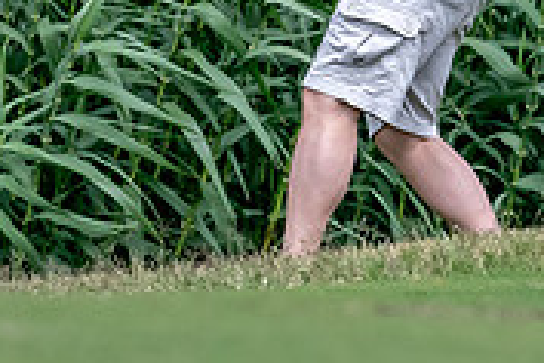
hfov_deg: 1.7
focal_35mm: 1230
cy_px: -195
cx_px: 360
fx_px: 18585
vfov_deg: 1.1
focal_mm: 250
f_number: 5.6
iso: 1250
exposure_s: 1/2000
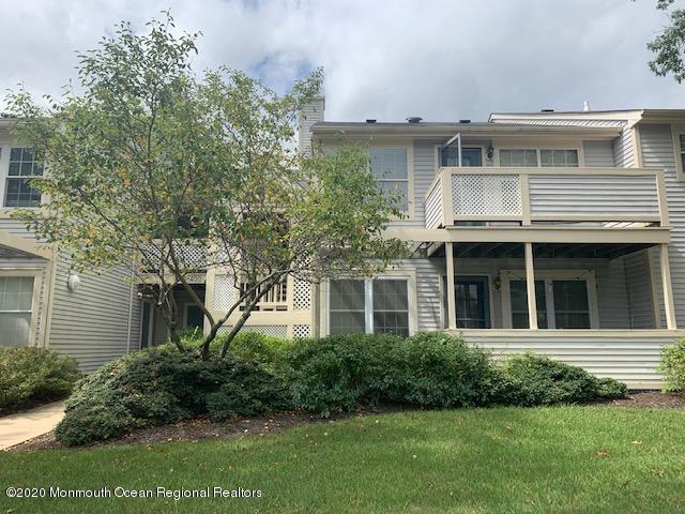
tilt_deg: +10.1
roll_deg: -0.4
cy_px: 257
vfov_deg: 53.1
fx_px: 515
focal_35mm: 26
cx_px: 342
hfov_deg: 67.3
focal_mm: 4.25
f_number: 1.8
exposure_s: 1/2114
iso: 25
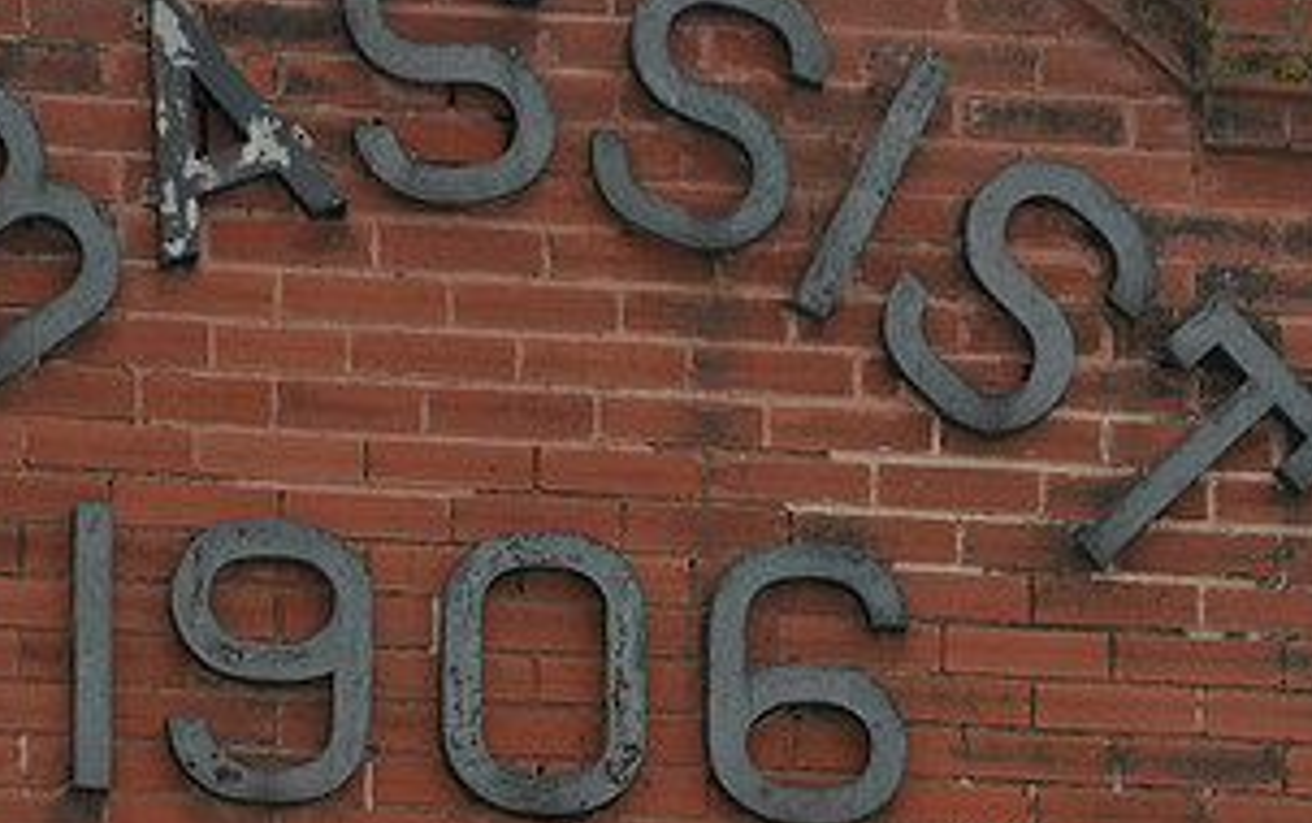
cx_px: 779
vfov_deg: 1.5
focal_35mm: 876
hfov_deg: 2.4
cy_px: 531
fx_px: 31352
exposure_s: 1/800
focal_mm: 300
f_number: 6.3
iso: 800
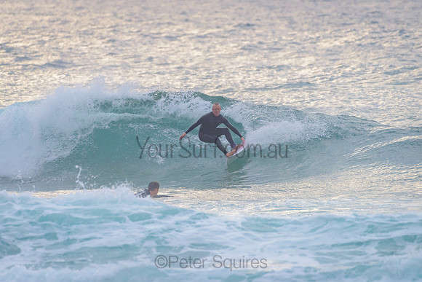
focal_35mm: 613
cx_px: 205
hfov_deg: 3.4
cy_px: 138
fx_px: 7189
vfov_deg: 2.2
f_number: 5.6
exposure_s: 1/1250
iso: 450
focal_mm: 500
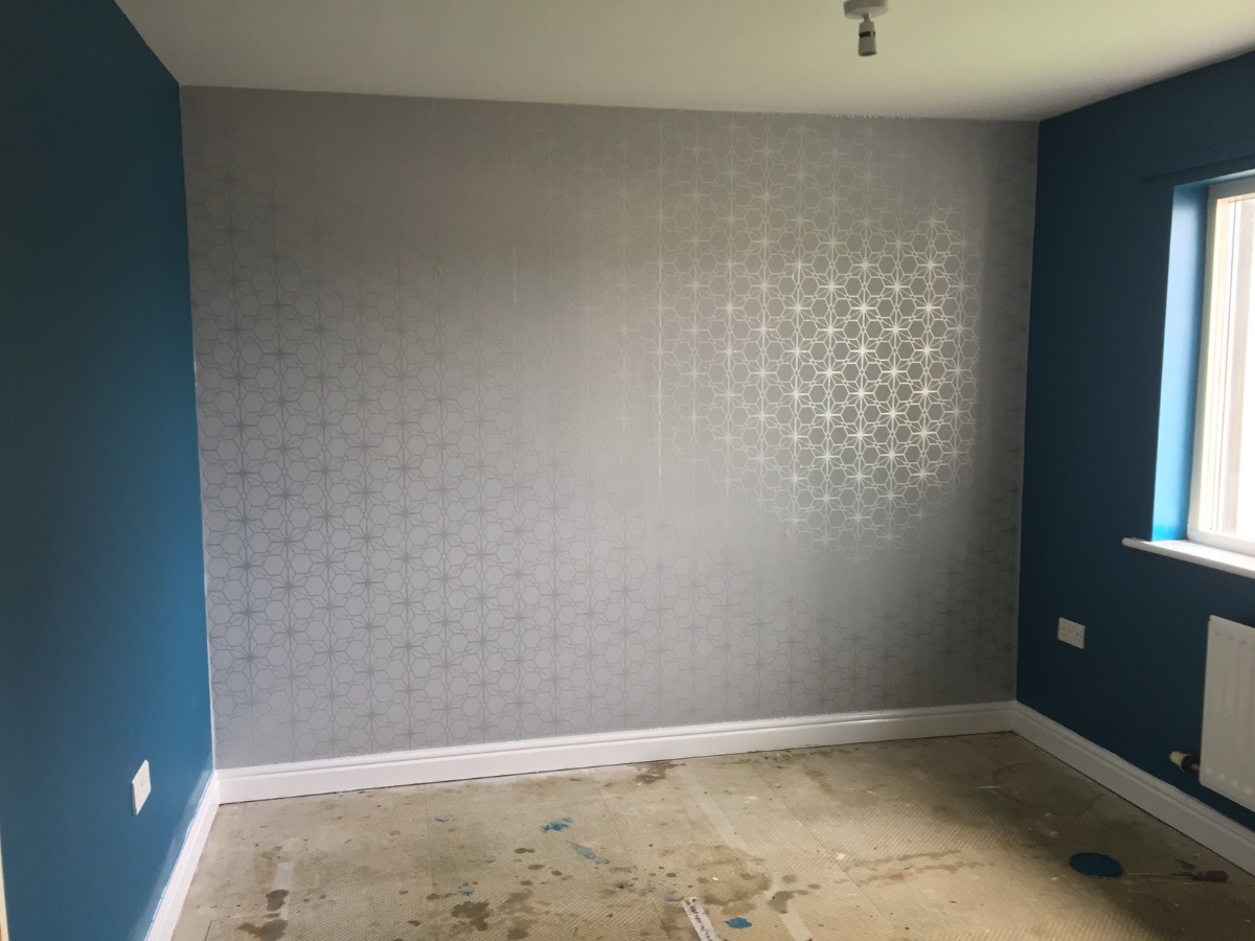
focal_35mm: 29
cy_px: 470
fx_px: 1051
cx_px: 628
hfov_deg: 61.7
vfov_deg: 48.2
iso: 80
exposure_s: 1/33
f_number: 2.2
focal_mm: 4.15
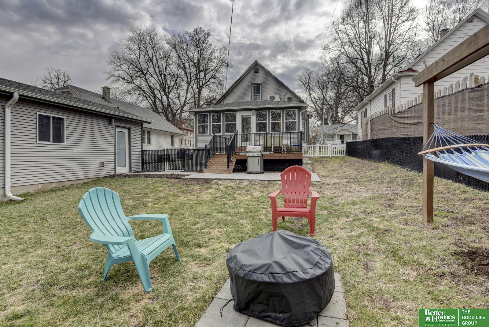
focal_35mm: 24
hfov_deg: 73.7
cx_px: 244
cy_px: 164
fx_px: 326
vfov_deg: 53.2
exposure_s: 1/640
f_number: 8
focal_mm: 24
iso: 400
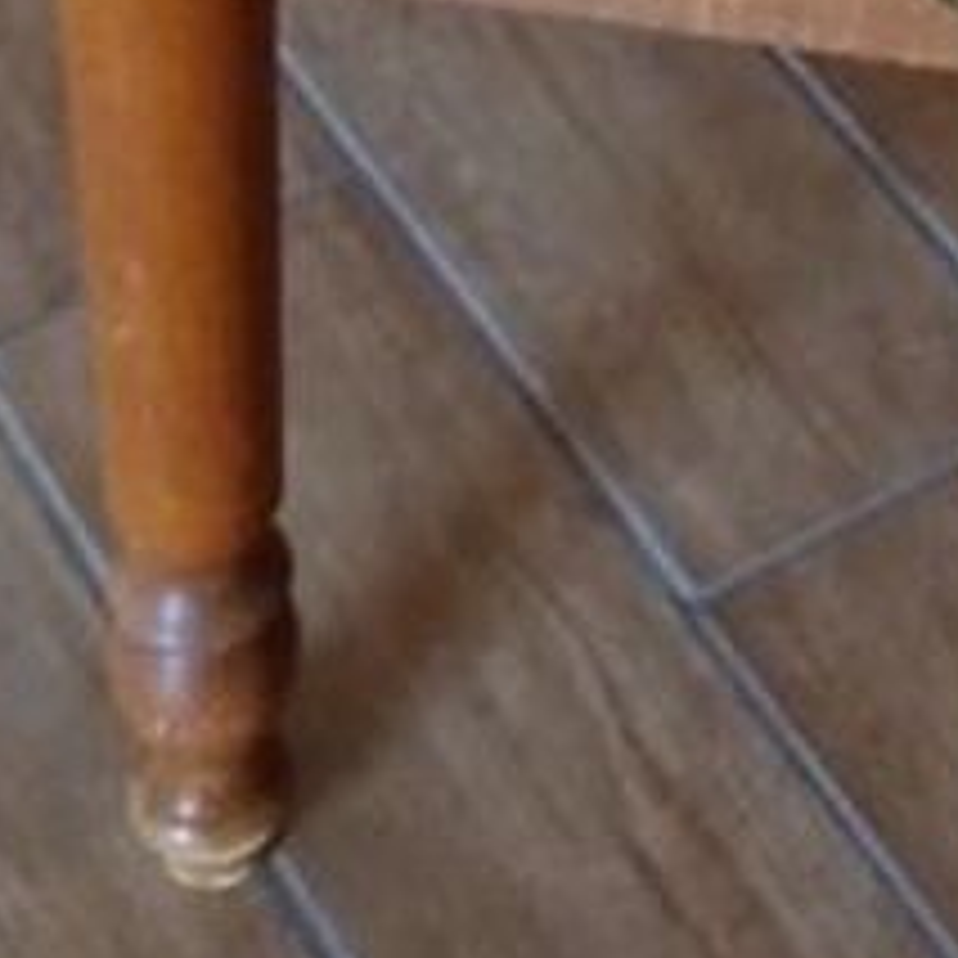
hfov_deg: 12.9
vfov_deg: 10.8
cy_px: -1491
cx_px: 1039
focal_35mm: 133
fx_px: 4164
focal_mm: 4.1
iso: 800
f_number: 3.5
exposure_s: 1/25
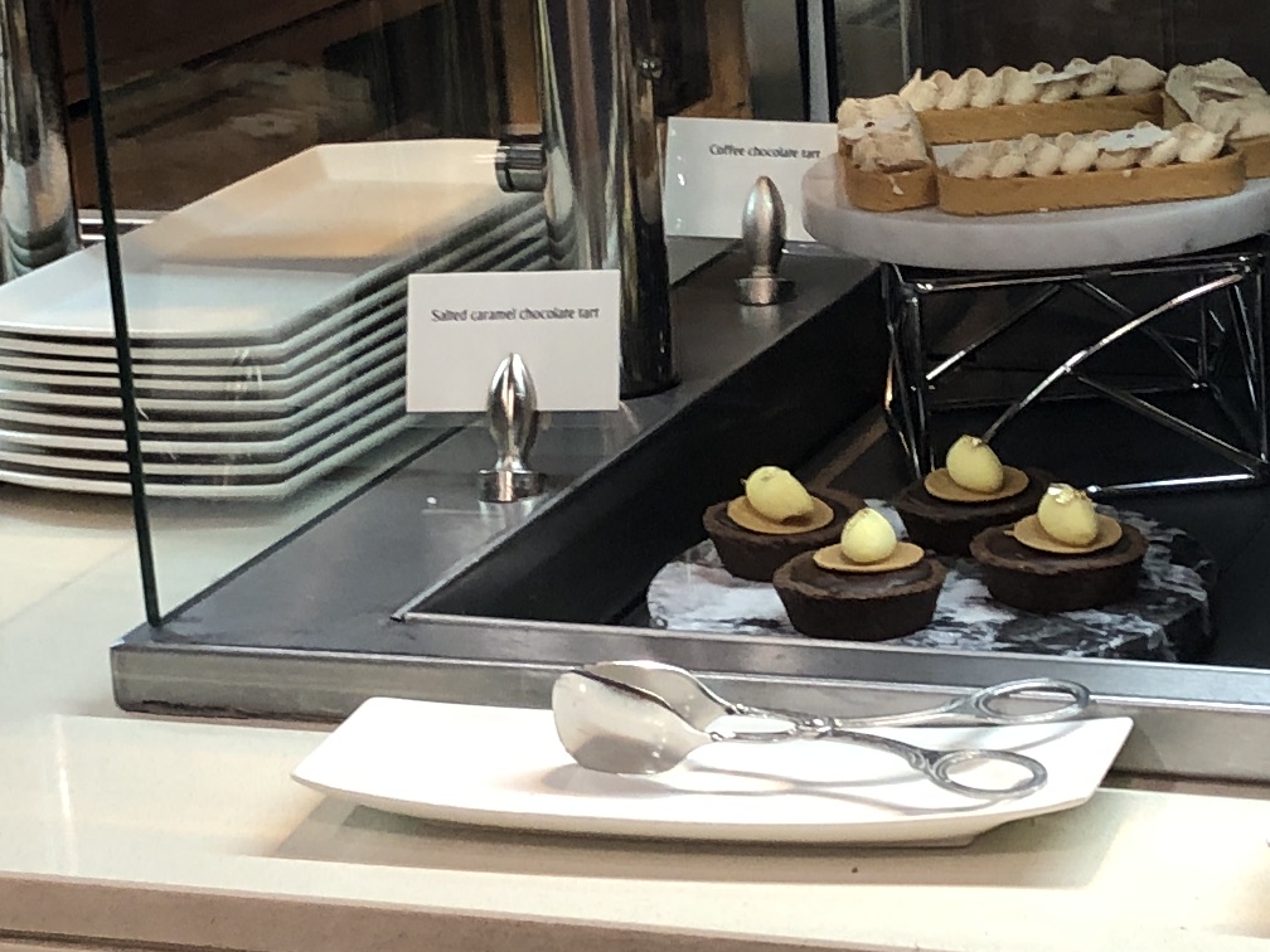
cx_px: 643
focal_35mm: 112
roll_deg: +4.5
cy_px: 355
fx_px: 4109
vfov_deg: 13.2
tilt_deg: -15.0
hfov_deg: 17.6
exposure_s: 1/17
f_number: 1.8
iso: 40
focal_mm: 3.99
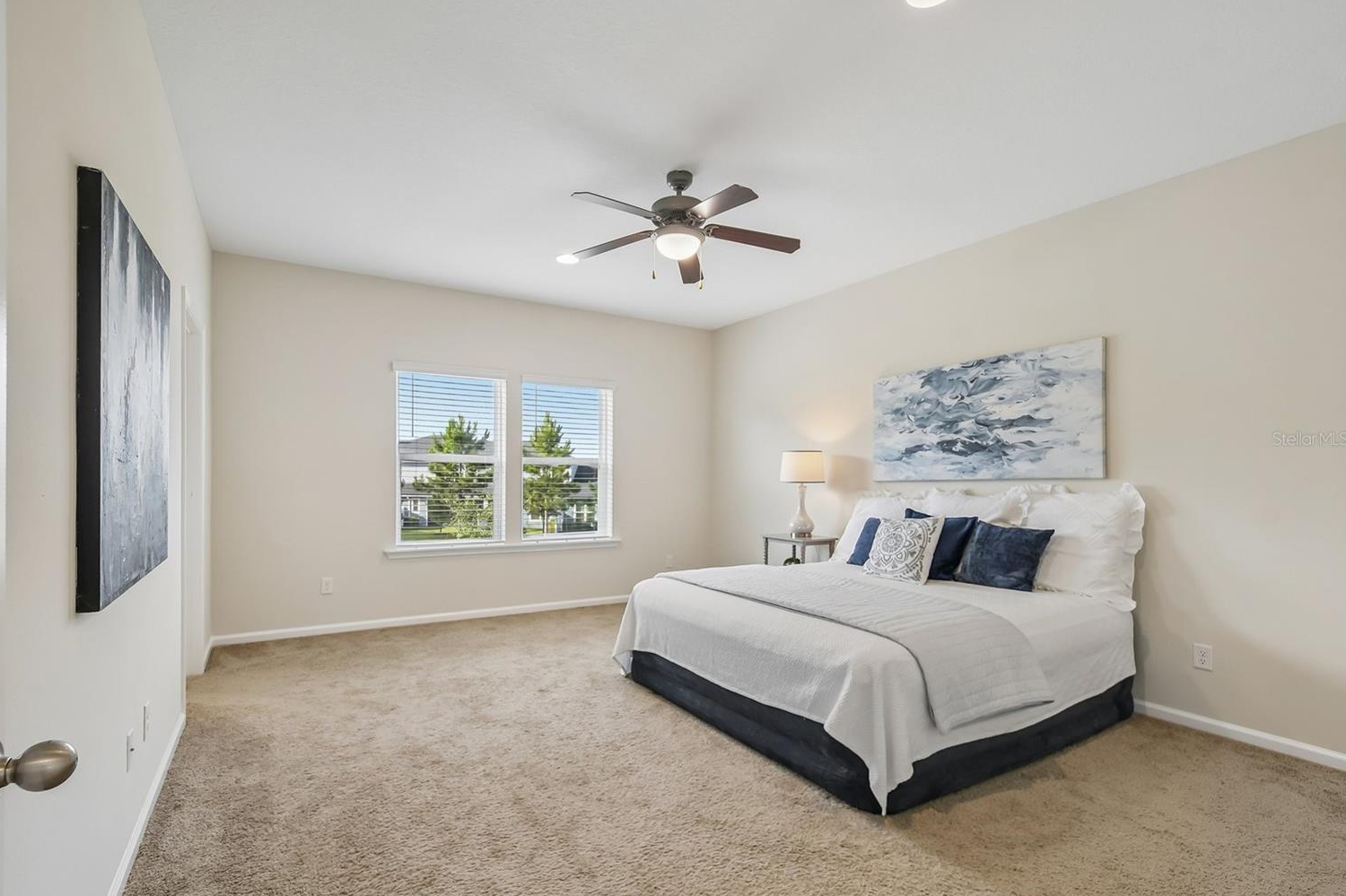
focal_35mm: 16
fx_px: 598
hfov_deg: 96.7
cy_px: 439
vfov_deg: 73.7
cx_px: 634
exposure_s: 1/60
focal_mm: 10
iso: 400
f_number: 8
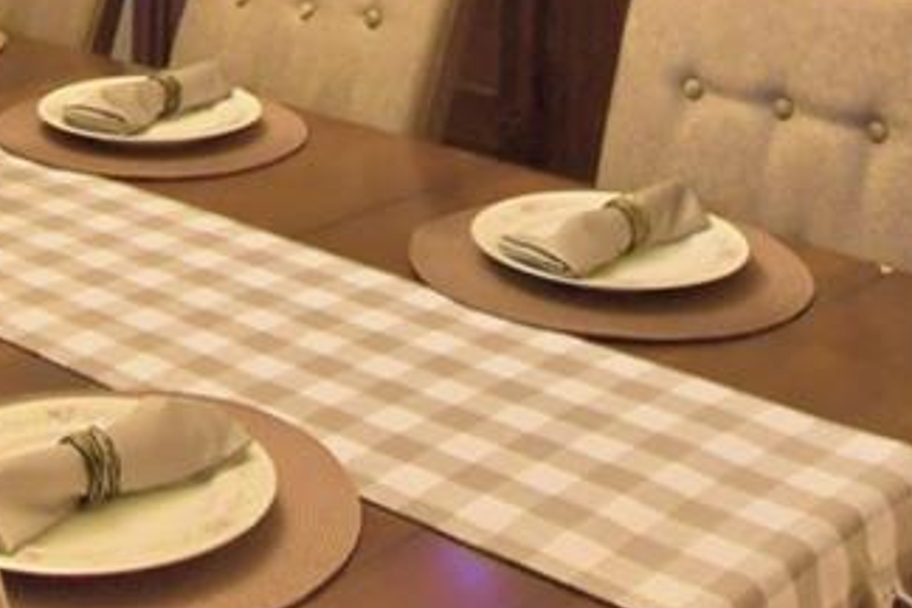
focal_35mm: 74
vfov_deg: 16.1
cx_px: 273
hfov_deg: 27.1
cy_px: -428
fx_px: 1875
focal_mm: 10
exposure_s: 1/30
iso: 640
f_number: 4.5
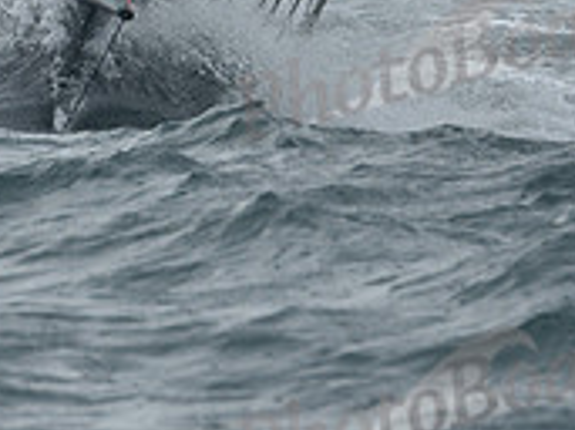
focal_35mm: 654
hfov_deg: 3.0
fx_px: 10856
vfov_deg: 2.3
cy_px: -72
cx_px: 64
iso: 320
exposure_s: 1/1000
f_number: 7.1
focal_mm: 200
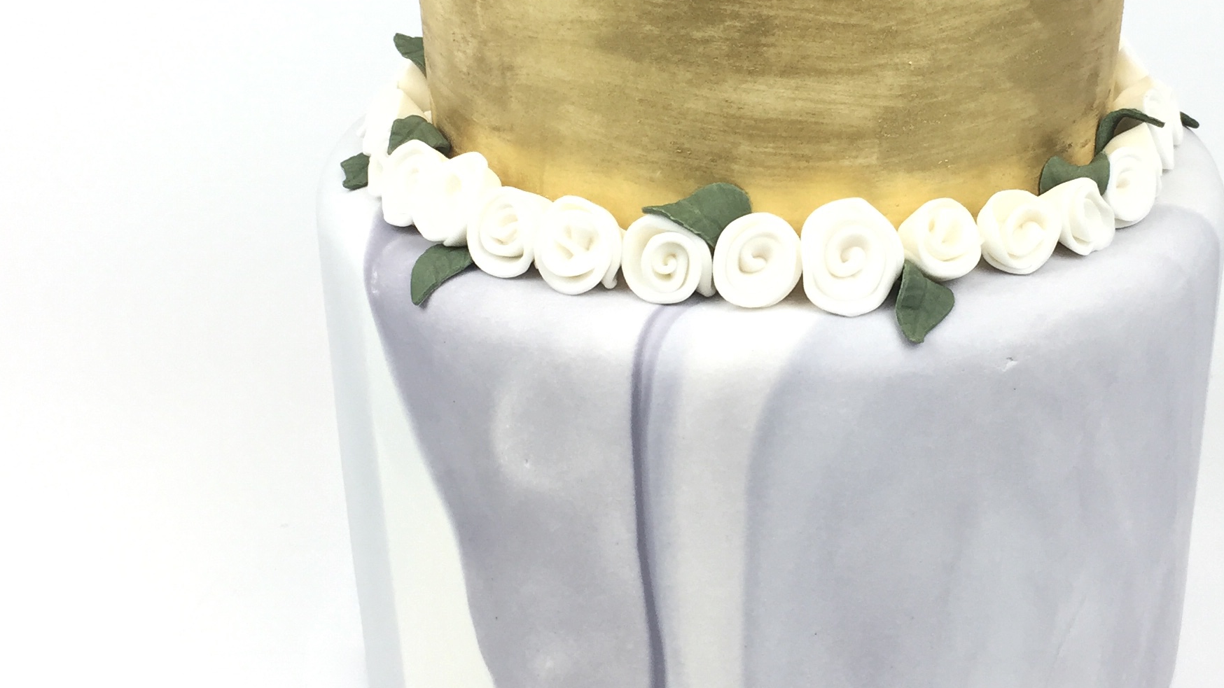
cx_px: 795
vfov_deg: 20.3
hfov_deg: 35.2
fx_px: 1915
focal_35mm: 59
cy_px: 214
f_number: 2.2
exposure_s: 1/120
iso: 50
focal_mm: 4.15
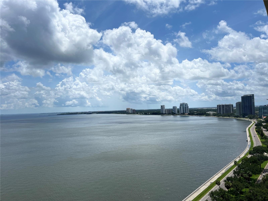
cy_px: 100
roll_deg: +1.9
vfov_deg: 53.1
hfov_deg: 67.3
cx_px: 134
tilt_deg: +3.0
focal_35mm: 26
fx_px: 201
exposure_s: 1/9901
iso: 50
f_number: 1.6
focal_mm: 5.1
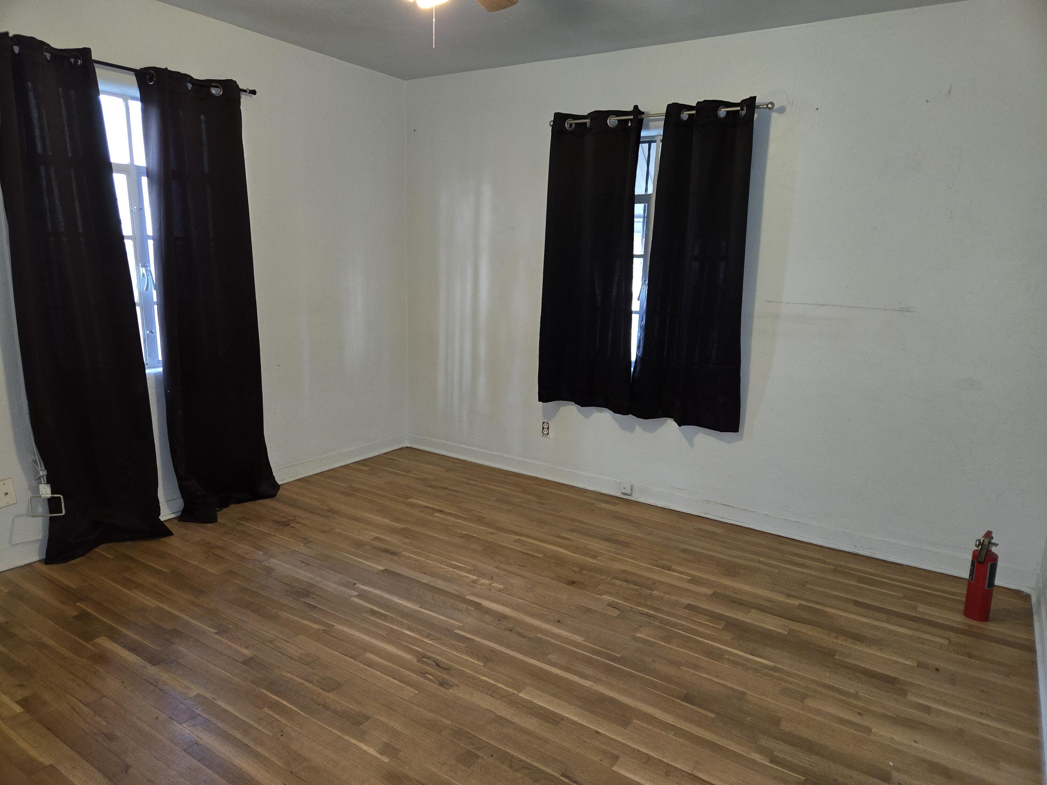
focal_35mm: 23
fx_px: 696
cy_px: 392
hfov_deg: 73.9
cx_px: 524
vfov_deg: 58.9
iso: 125
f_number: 1.8
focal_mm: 5.4
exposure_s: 1/20
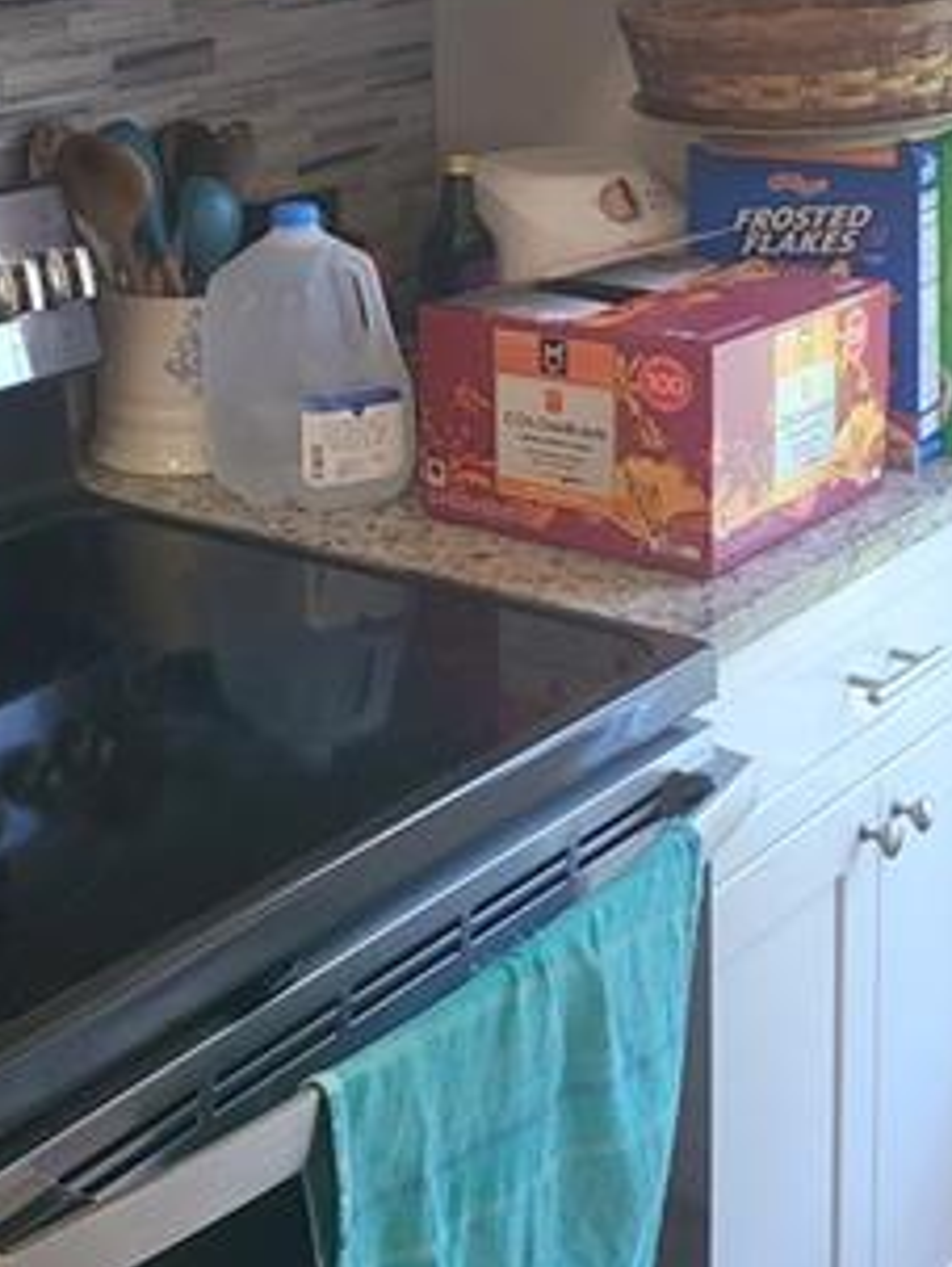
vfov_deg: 30.0
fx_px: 2234
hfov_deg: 22.9
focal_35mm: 61
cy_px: 76
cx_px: -38
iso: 320
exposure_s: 1/120
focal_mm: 5
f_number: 1.8
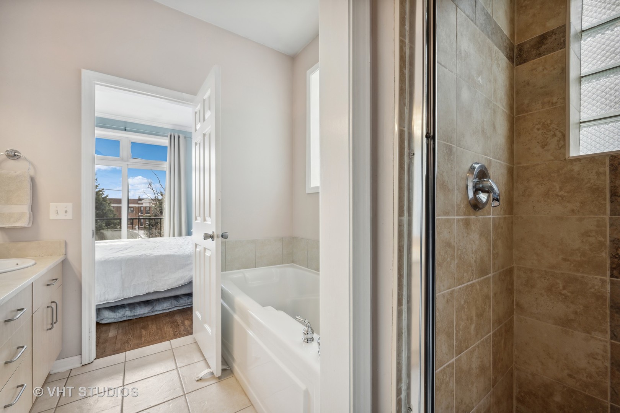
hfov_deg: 104.3
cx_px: 310
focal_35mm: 14
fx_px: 241
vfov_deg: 81.2
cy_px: 206
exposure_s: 1/30
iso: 200
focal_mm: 14
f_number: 9.5
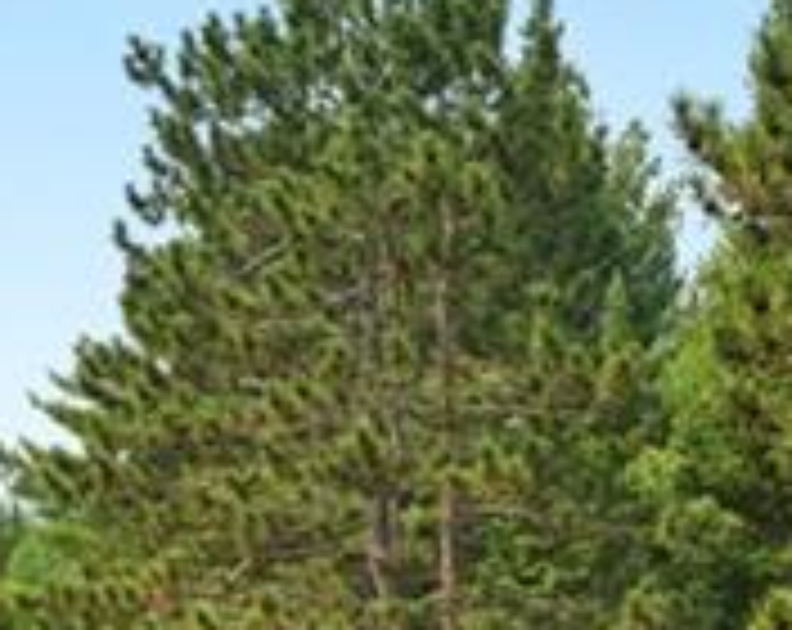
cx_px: 1058
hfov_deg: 18.2
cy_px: 616
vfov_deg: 15.4
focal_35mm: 98
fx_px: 2284
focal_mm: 11.9
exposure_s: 1/100
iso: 50
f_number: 7.1
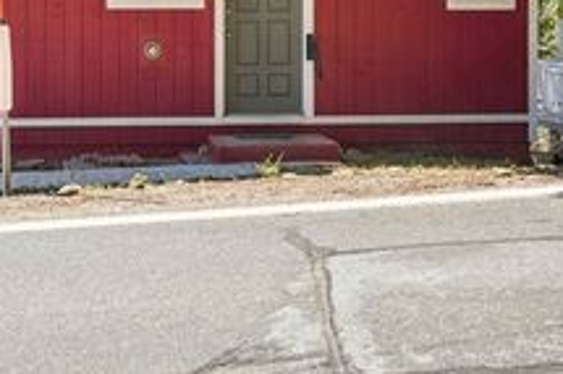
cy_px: -48
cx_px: 154
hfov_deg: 27.8
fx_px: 1125
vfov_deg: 18.1
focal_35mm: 72
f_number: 8
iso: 320
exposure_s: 1/200
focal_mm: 31
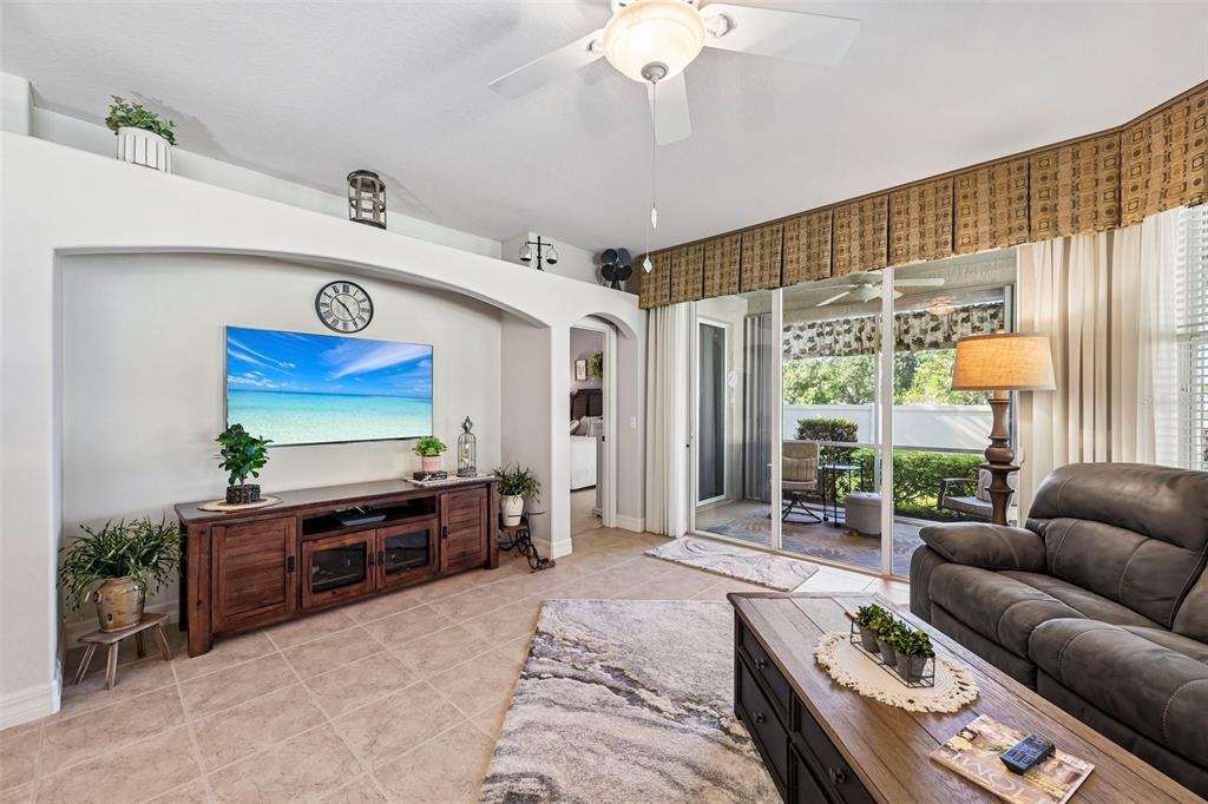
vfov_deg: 81.2
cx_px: 604
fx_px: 470
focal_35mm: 14
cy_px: 402
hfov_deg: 104.3
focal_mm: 14
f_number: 8
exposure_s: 1/13
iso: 400
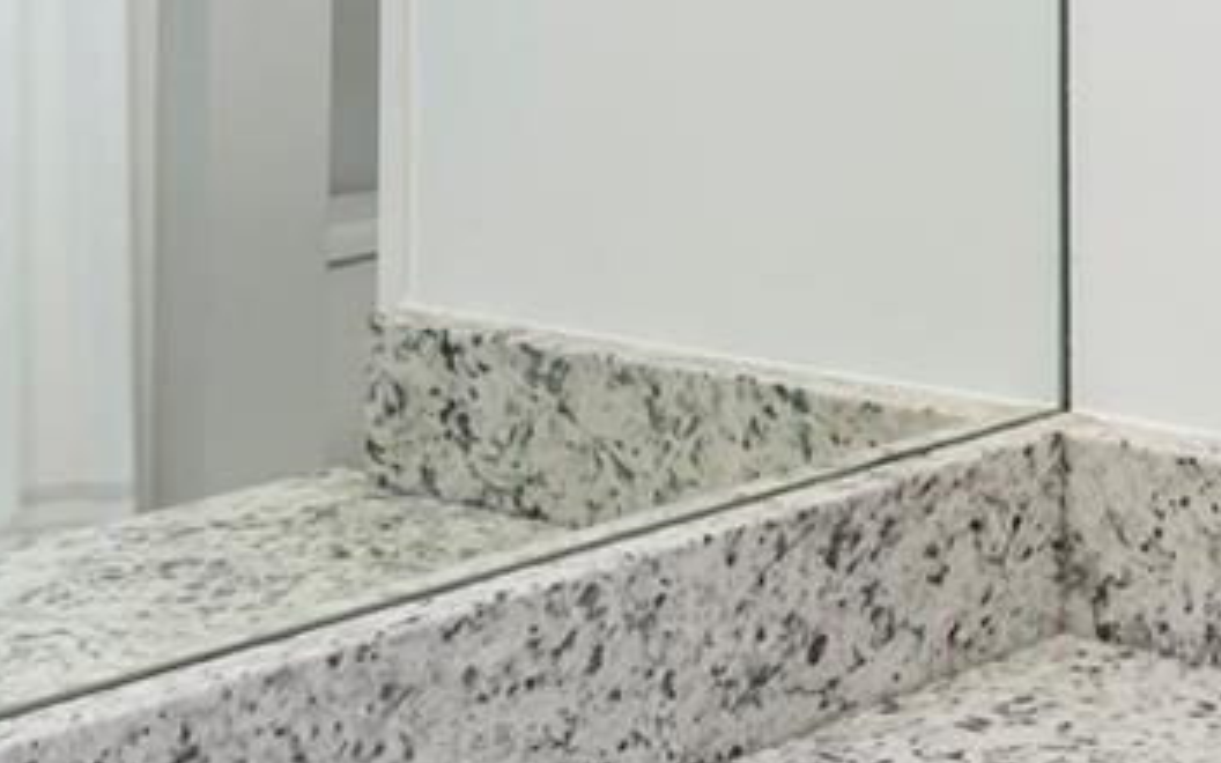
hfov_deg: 22.2
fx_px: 2762
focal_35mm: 83
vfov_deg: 14.9
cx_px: 1620
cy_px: -298
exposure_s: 1/13
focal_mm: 14
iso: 320
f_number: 8
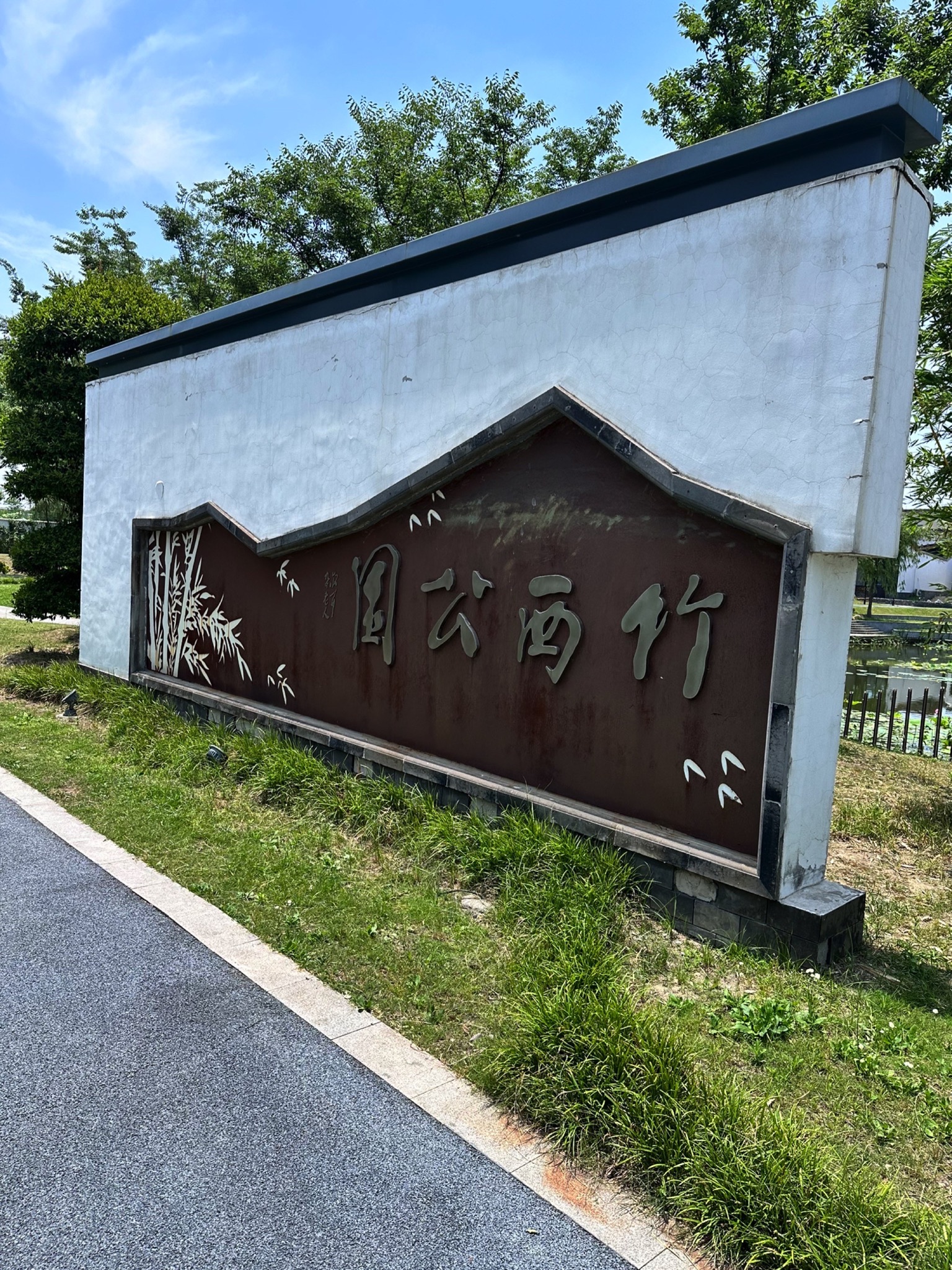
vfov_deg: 71.6
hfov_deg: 56.8
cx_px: 476
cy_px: 635
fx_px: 880
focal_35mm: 24
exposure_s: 1/3472
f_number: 1.78
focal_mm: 6.86
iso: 80
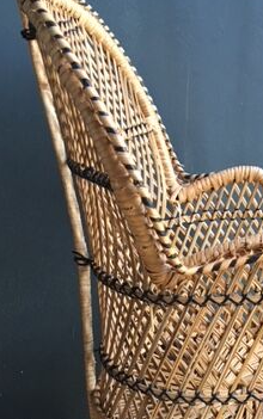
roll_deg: +1.6
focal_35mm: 56
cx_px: 204
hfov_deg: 22.9
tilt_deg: -22.3
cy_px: 313
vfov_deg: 35.5
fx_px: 641
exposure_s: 1/33
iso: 50
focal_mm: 4.15
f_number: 2.2
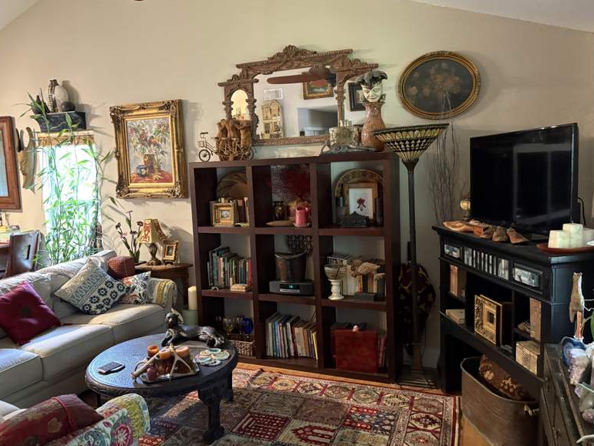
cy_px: 220
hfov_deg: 65.3
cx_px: 289
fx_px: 463
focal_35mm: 27
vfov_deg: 51.4
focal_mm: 5.96
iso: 640
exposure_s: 1/30
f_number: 1.6
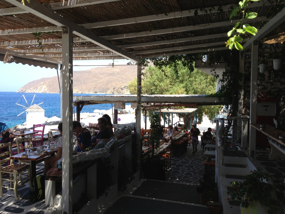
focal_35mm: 35
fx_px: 288
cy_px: 107
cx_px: 142
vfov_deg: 40.7
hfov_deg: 52.6
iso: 50
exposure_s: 1/546
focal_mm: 4.28
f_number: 2.4
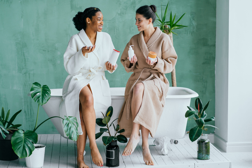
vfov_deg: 16.1
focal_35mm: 85
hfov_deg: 23.9
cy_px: 84
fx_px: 595
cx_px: 126
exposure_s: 1/200
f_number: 2.5
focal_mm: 85
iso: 250
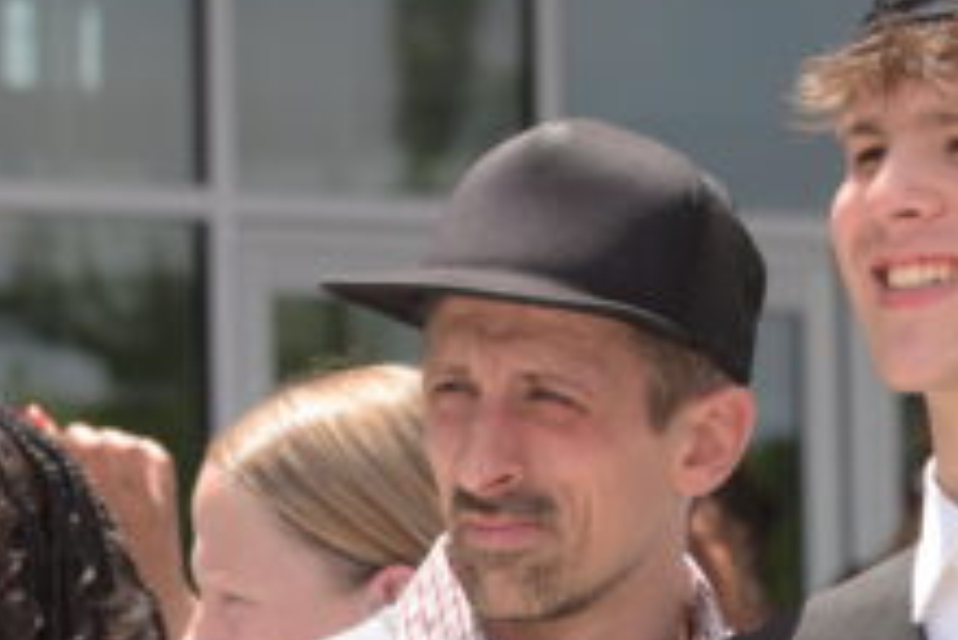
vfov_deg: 5.4
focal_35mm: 254
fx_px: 6763
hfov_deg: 8.1
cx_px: 1010
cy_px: 649
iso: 400
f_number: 5.6
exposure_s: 1/1250
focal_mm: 70
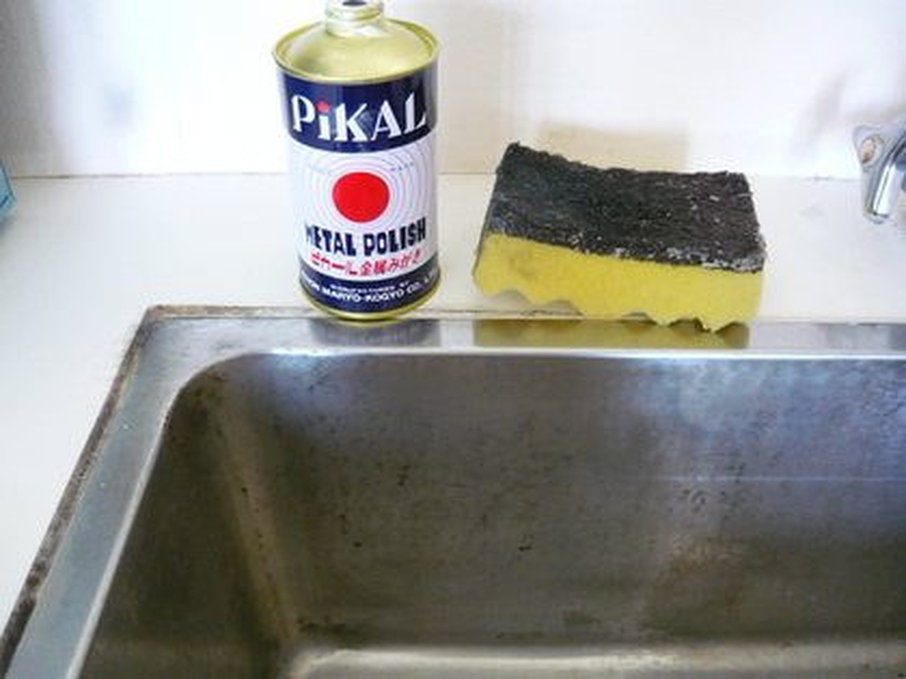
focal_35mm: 33
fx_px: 864
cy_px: 340
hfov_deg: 55.4
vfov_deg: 42.9
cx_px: 453
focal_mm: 5.5
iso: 400
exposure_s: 1/15
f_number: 2.8
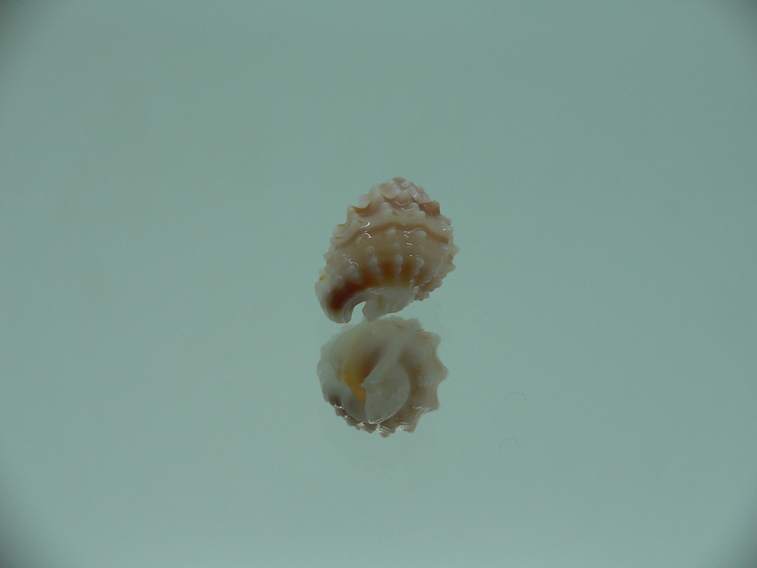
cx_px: 378
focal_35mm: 35
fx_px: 765
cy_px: 284
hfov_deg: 52.6
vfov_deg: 40.7
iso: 80
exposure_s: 1/80
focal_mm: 4.6
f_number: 2.8
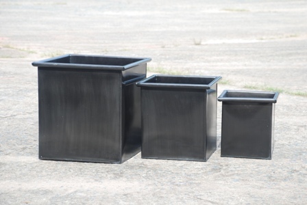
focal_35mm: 105
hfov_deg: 19.4
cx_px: 154
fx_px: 897
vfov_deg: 13.1
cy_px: 102
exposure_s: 1/80
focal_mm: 70
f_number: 5.6
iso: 160
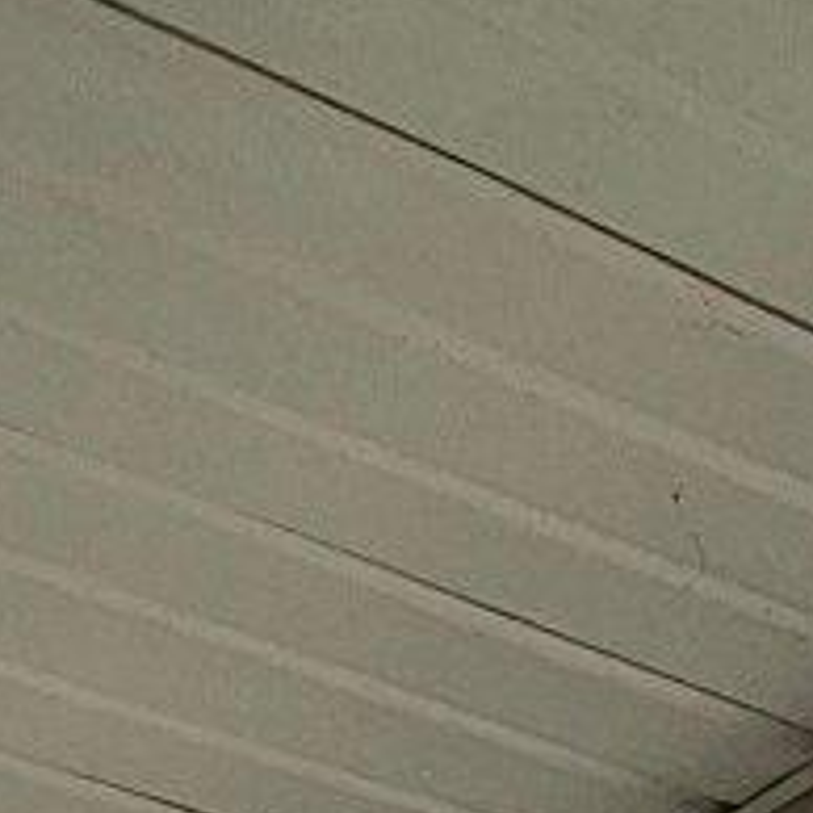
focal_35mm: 121
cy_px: 2716
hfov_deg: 14.2
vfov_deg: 9.6
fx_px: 3215
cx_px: 838
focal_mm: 1.74
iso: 50
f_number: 2.2
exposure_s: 1/572
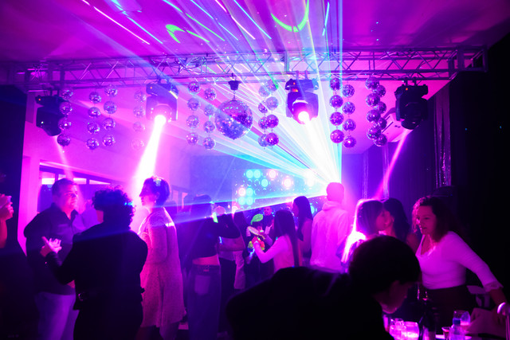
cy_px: 170
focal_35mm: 26
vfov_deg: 50.4
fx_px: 361
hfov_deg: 70.4
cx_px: 255
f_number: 2.8
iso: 3200
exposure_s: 1/40
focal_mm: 17
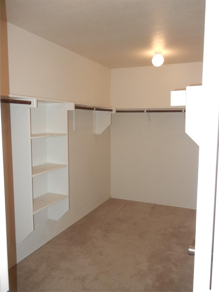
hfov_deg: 46.8
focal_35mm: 30
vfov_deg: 60.0
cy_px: 146
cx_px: 110
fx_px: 253
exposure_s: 1/30
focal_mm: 5.4
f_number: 3.5
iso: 200
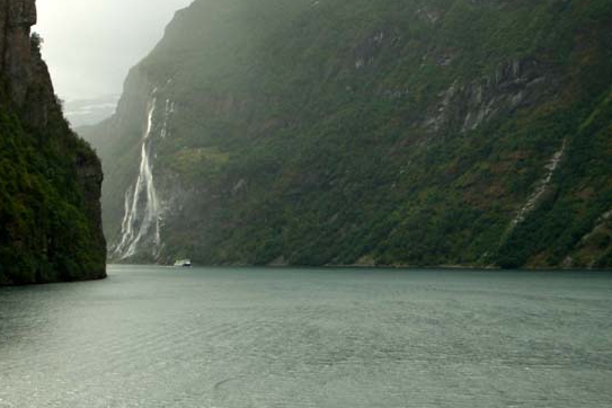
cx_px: 304
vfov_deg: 17.5
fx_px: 1326
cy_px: 190
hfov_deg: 26.0
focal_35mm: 78
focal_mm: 12.2
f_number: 3.9
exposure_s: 1/320
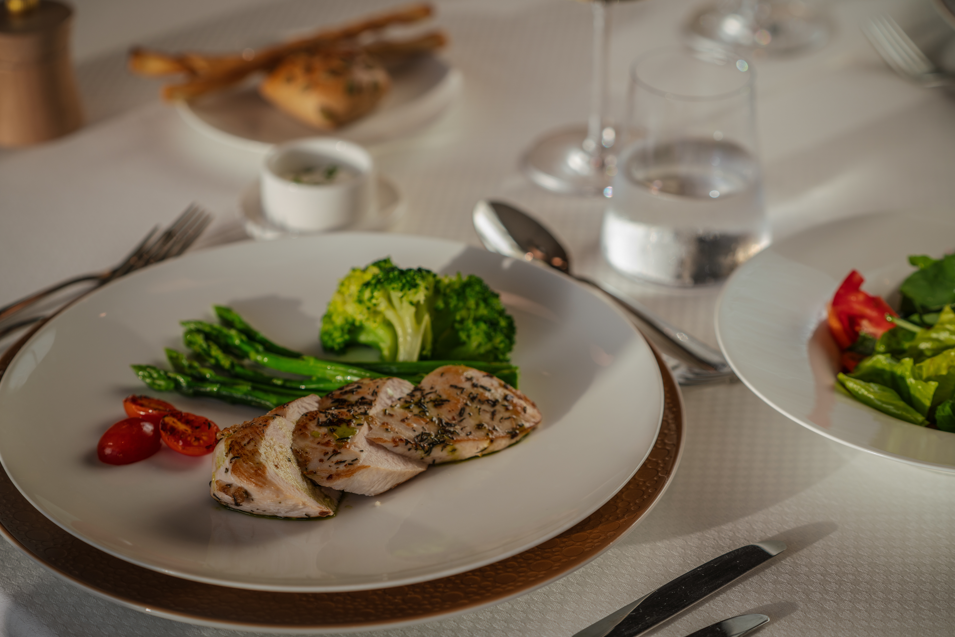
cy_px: 318
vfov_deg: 16.7
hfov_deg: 24.8
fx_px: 2175
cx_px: 478
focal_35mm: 82
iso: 200
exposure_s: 1/60
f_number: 4
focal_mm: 82
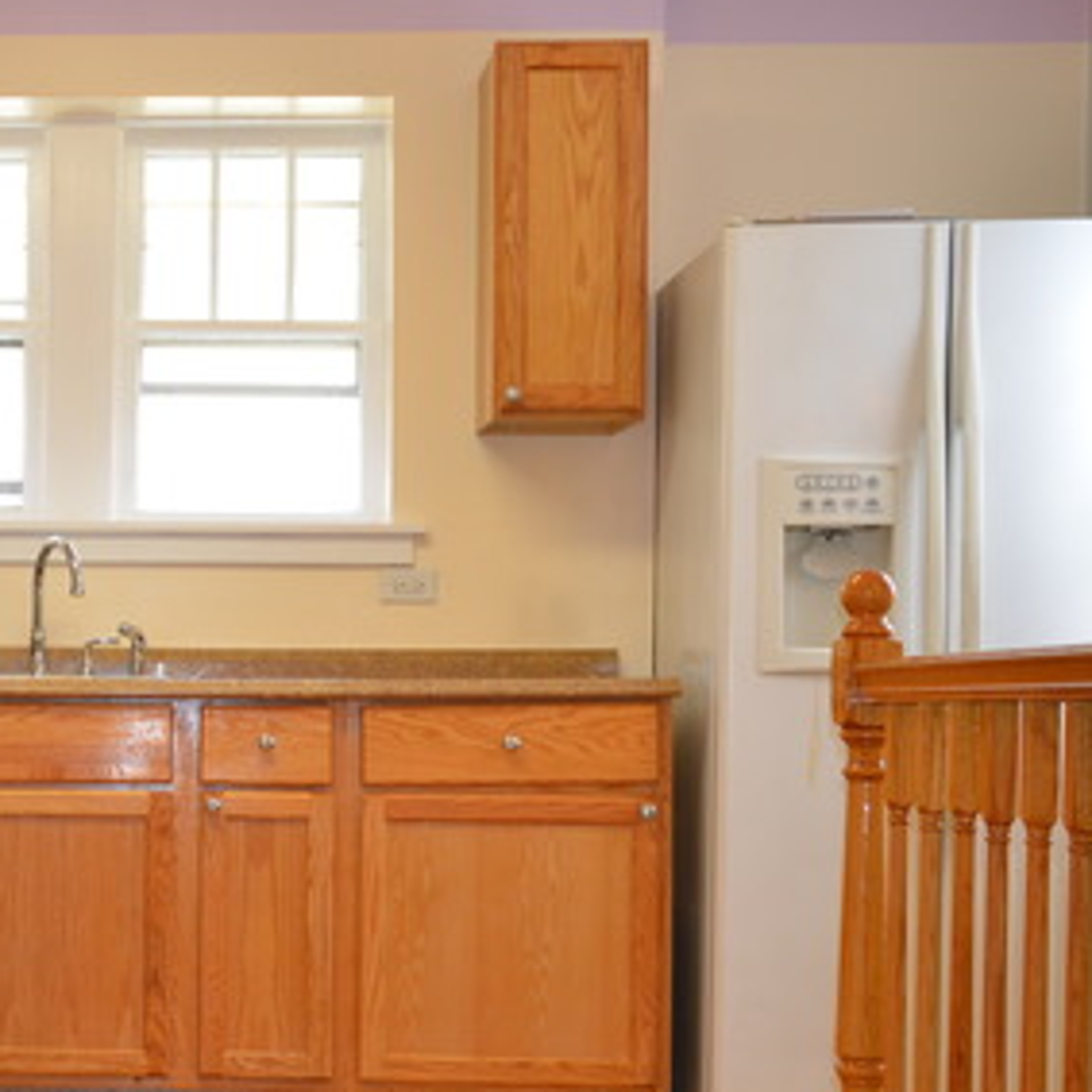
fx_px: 2463
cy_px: 671
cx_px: -69
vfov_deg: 24.9
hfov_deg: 23.6
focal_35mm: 69
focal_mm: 24
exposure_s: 1/60
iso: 500
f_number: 3.8
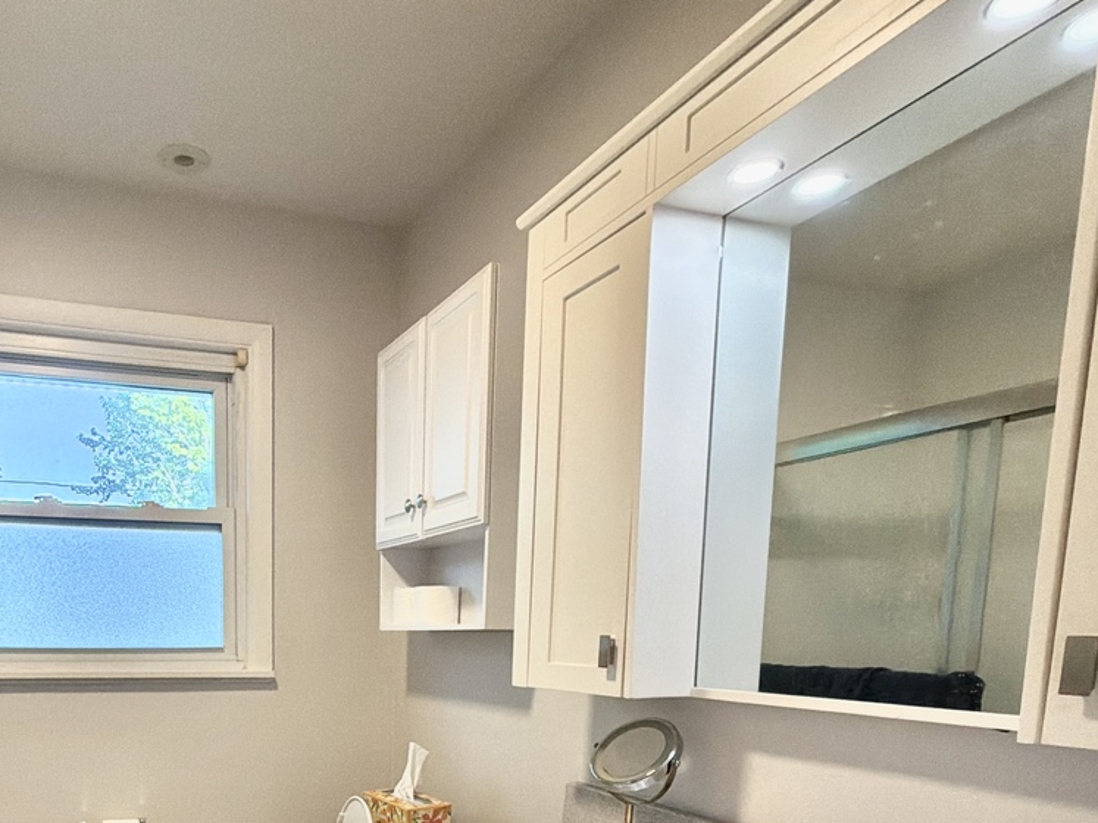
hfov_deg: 62.4
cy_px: 760
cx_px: 303
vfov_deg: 45.8
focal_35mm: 27
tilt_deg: -8.4
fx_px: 856
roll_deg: +0.6
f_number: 2.2
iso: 200
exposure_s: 1/60
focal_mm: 2.22
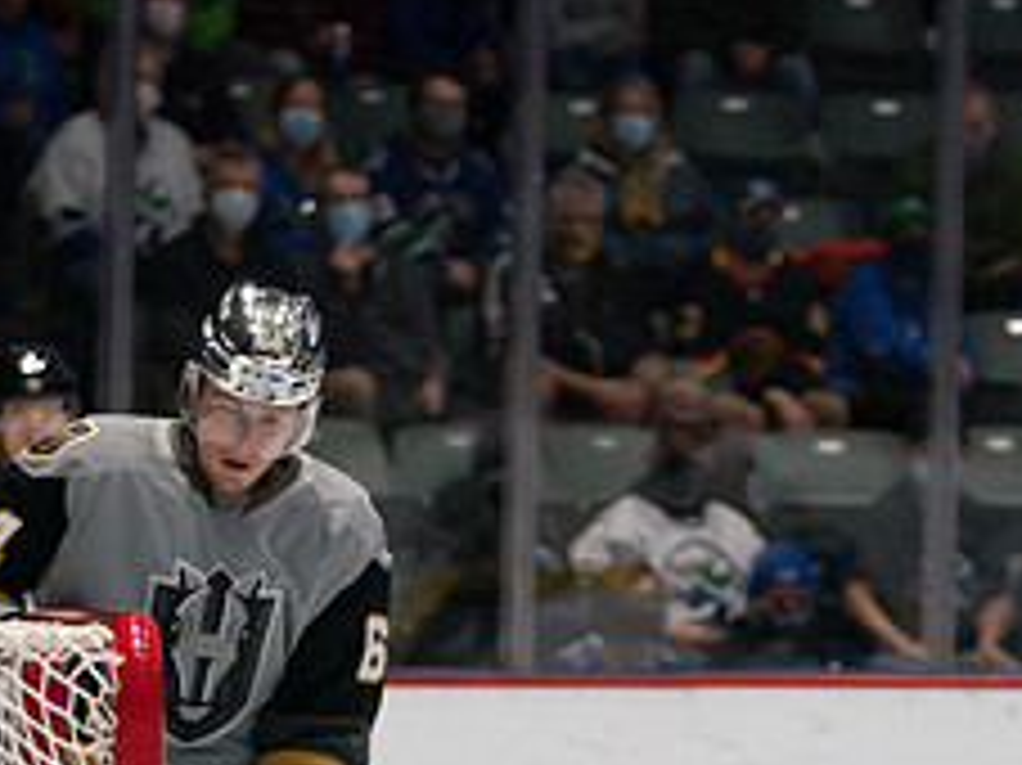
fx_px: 8380
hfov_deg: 7.0
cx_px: 540
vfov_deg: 5.2
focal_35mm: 284
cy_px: 956
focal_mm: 96
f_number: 2.8
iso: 2000
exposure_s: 1/1250
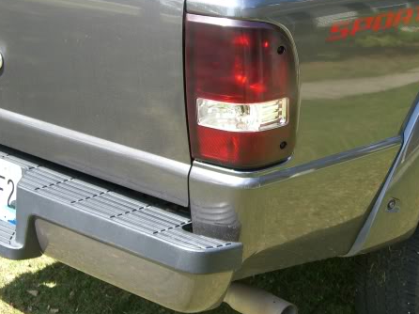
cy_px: 107
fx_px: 956
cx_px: 250
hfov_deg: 24.7
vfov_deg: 18.6
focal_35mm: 79
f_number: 3.3
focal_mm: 9
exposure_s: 1/160
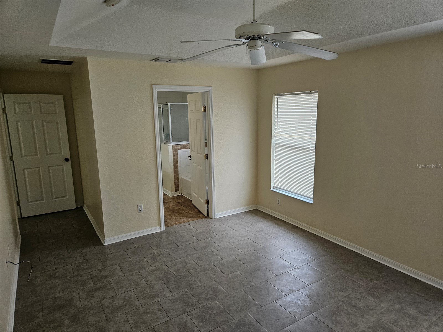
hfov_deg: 73.9
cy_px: 166
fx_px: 294
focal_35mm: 23
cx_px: 222
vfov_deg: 58.9
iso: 200
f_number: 1.8
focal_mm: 5.4
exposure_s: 1/207
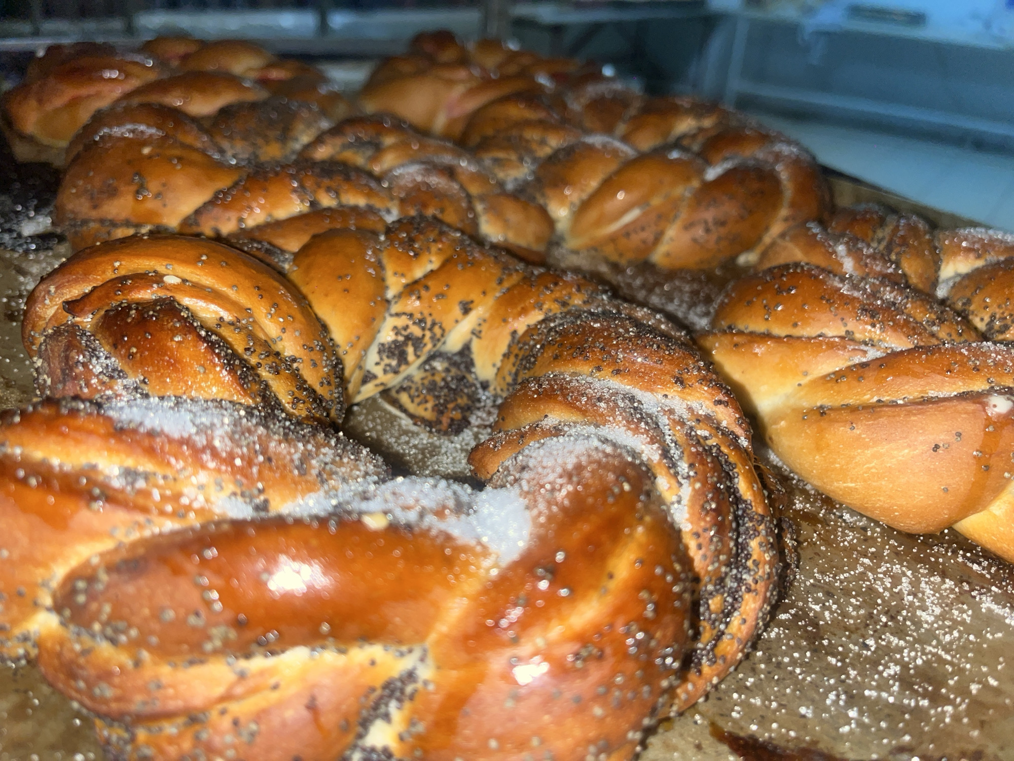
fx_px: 762
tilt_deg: -29.0
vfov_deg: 53.1
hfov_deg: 67.3
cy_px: 380
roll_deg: -4.5
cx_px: 507
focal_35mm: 26
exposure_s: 1/70
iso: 32
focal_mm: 5.1
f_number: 1.6
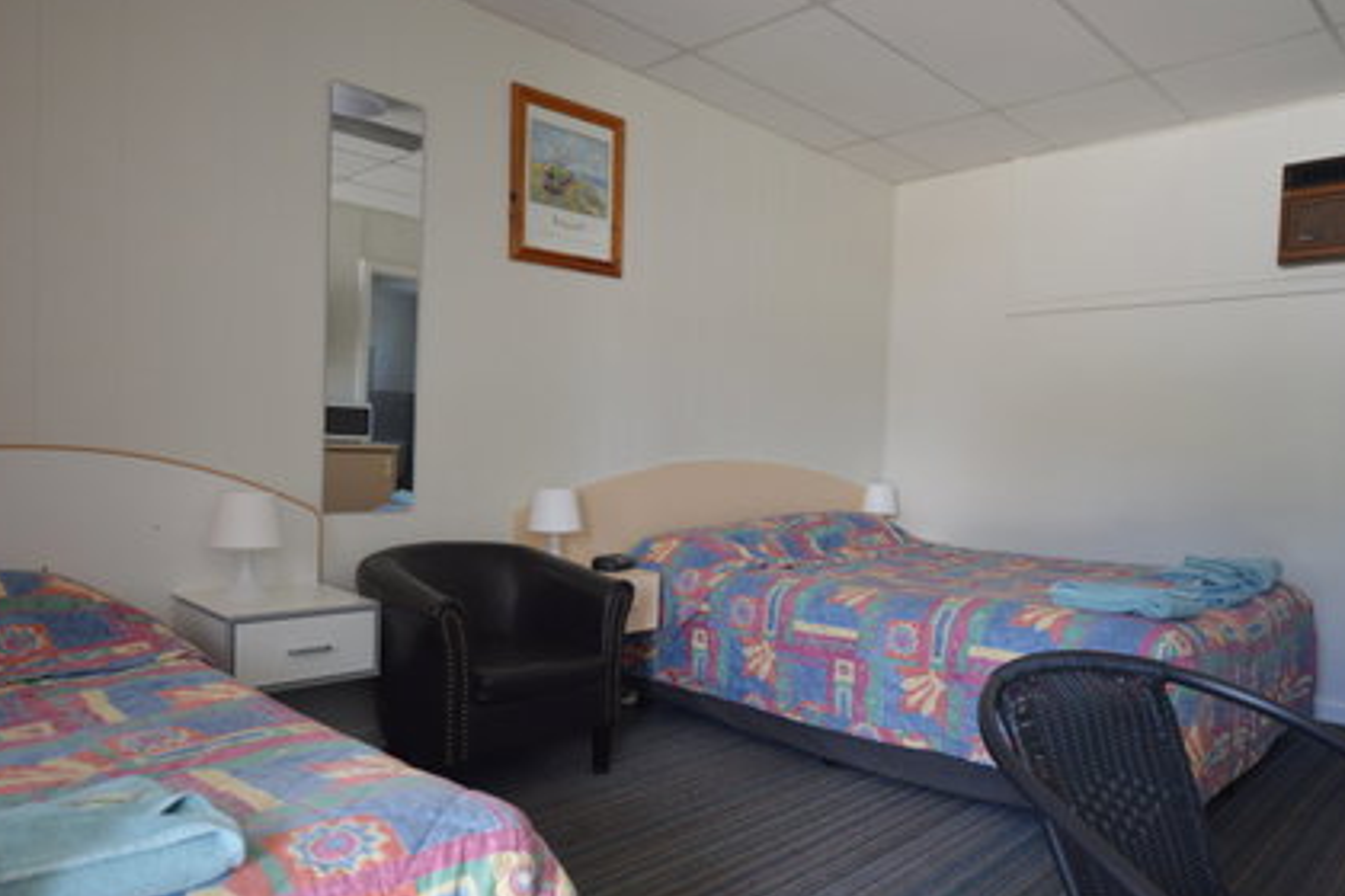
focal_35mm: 24
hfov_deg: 73.6
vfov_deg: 53.0
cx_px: 724
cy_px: 494
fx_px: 897
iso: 400
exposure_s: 1/60
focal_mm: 14
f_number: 4
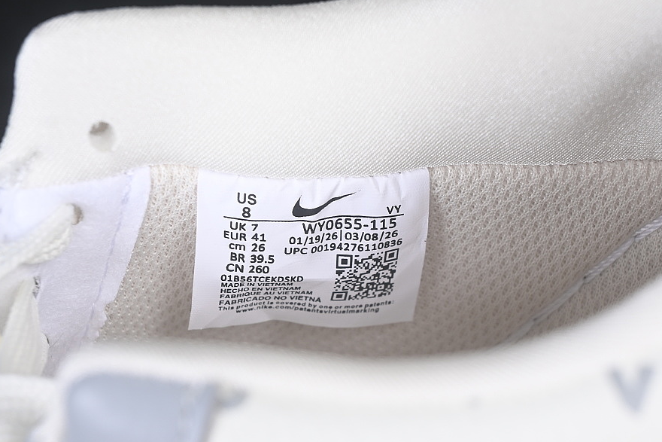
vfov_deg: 14.9
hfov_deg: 22.1
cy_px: 258
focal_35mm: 92
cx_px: 327
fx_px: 1692
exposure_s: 1/80
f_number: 7.1
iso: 160
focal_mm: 50
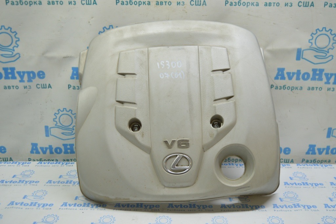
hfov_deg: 49.6
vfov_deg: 34.2
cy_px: 112
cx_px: 168
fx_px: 364
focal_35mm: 39
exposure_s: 1/60
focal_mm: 26
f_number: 4
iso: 400
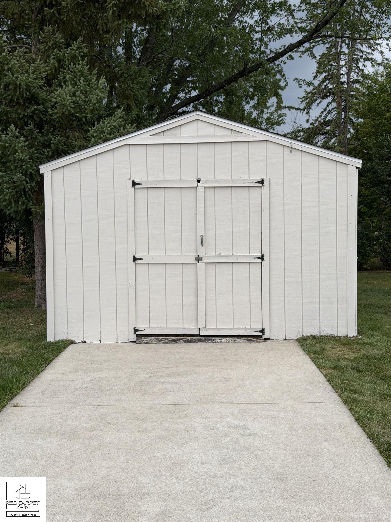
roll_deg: +0.3
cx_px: 196
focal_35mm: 48
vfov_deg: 39.7
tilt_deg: -2.5
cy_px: 261
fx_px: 723
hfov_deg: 30.3
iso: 64
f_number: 1.78
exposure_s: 1/4098
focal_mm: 6.76
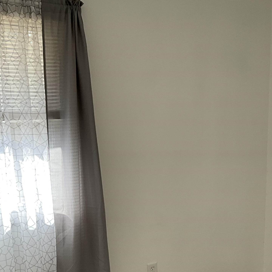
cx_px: 245
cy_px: 187
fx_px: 489
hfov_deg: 29.8
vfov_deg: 30.8
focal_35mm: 55
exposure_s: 1/120
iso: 40
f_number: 1.8
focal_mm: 3
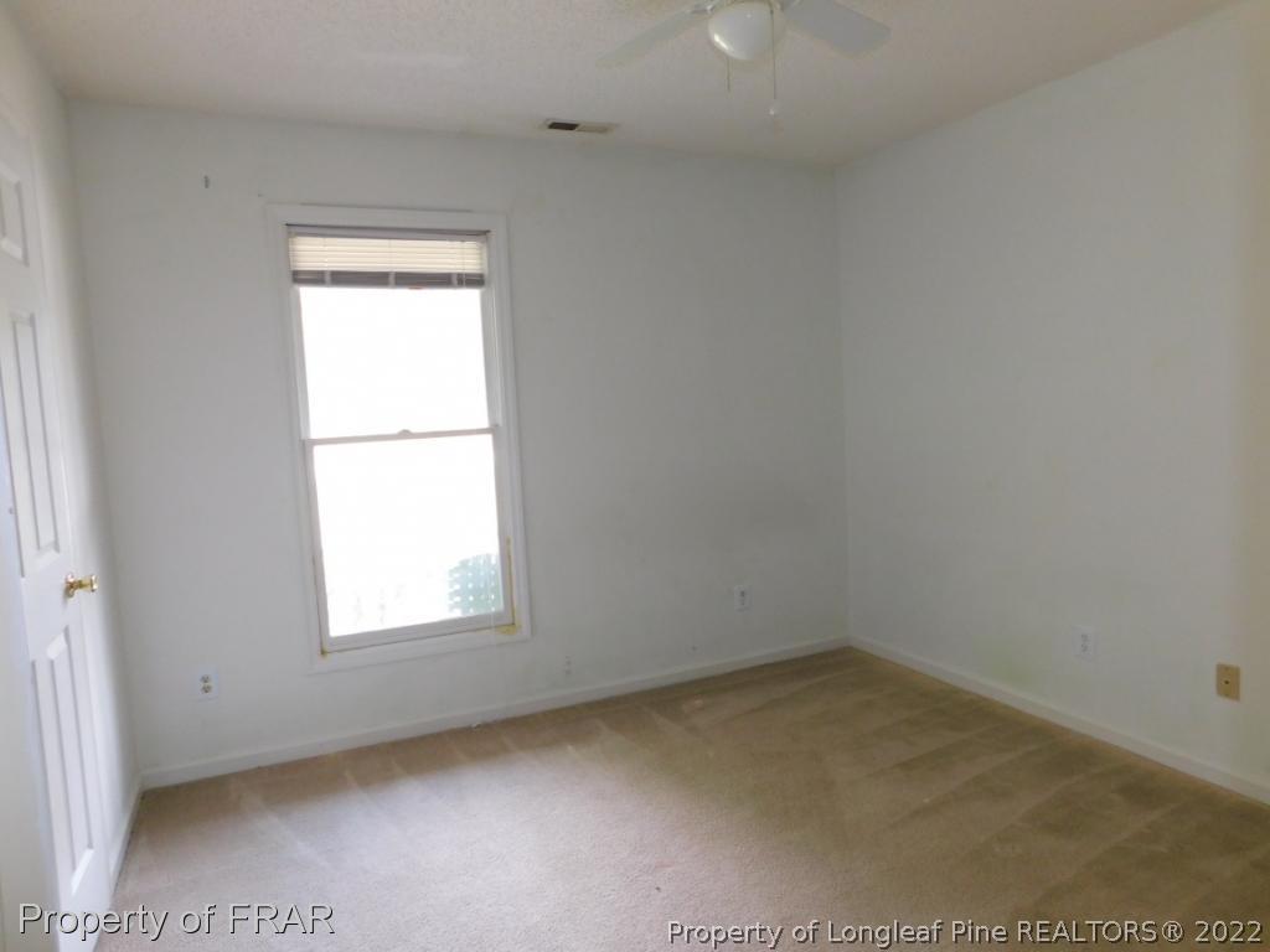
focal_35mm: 23
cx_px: 635
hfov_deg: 73.9
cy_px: 476
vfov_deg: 58.9
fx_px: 844
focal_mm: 4
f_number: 3
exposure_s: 1/30
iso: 200
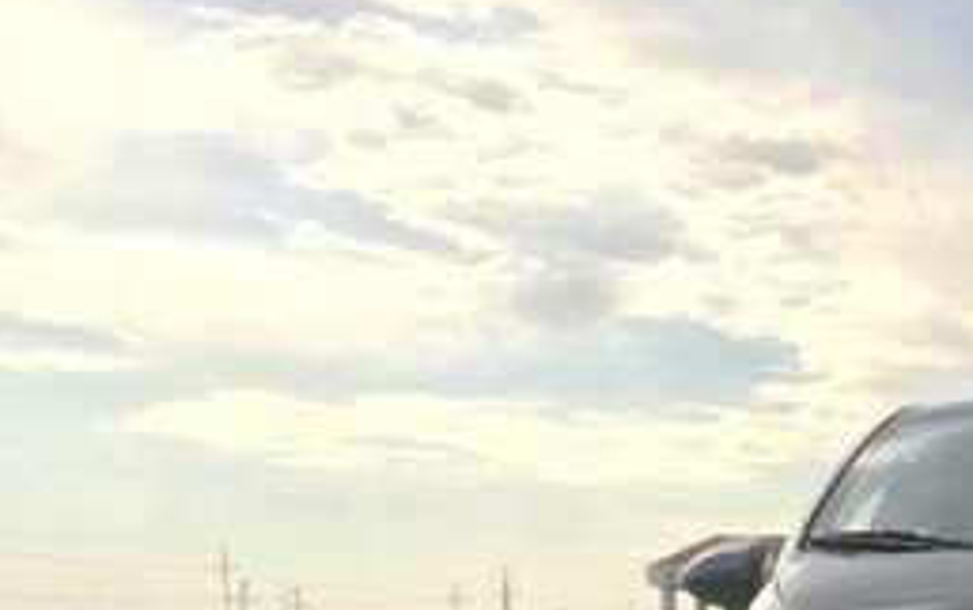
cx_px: 1242
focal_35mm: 79
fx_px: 2096
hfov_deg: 23.3
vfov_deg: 15.6
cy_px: 824
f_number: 2.2
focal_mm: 4.15
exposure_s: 1/1642
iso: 32
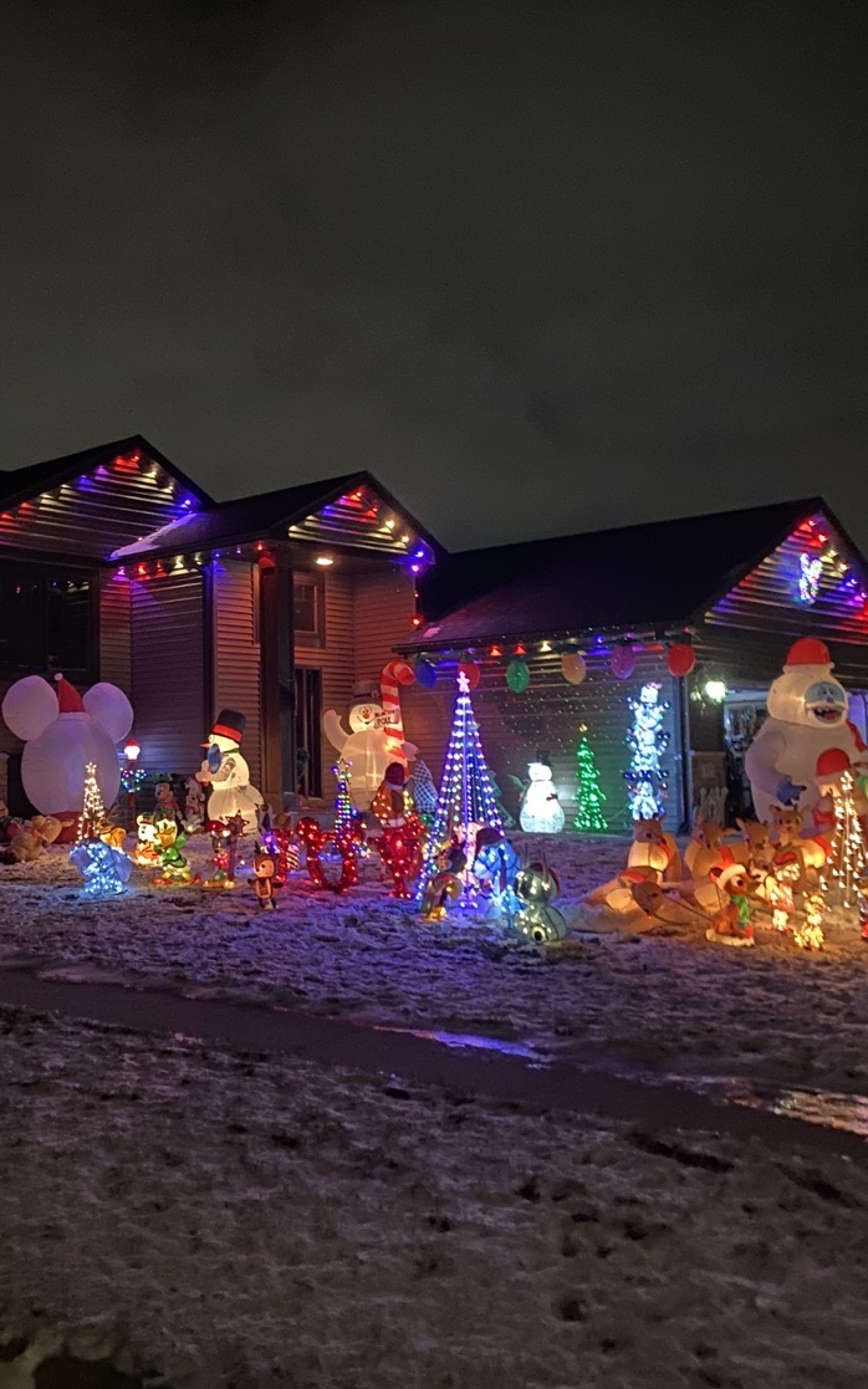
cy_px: 698
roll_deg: +0.1
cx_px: 123
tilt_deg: +2.0
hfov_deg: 33.0
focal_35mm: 37
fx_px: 1401
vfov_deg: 52.8
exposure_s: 1/10
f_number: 1.8
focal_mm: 4.25
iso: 500
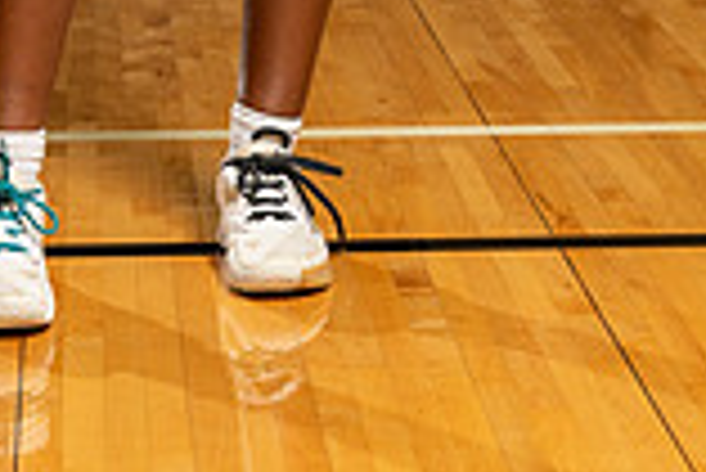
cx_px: 220
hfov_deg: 13.5
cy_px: -517
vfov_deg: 8.5
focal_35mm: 152
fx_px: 2984
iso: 500
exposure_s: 1/250
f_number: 5.6
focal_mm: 53
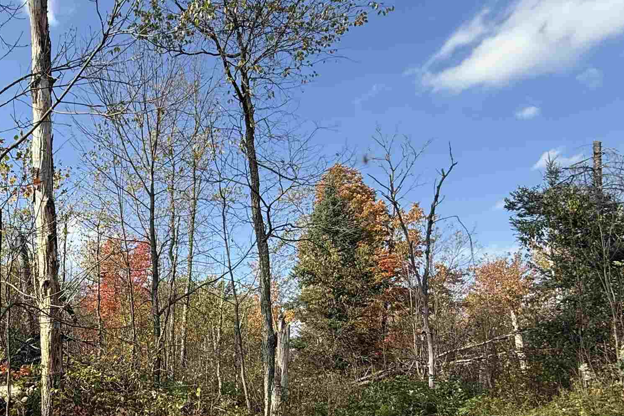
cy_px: 335
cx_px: 87
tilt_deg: +6.3
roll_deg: -1.5
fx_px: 520
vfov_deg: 41.7
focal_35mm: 30
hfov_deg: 55.4
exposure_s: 1/864
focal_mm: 2.22
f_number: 2.2
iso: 50
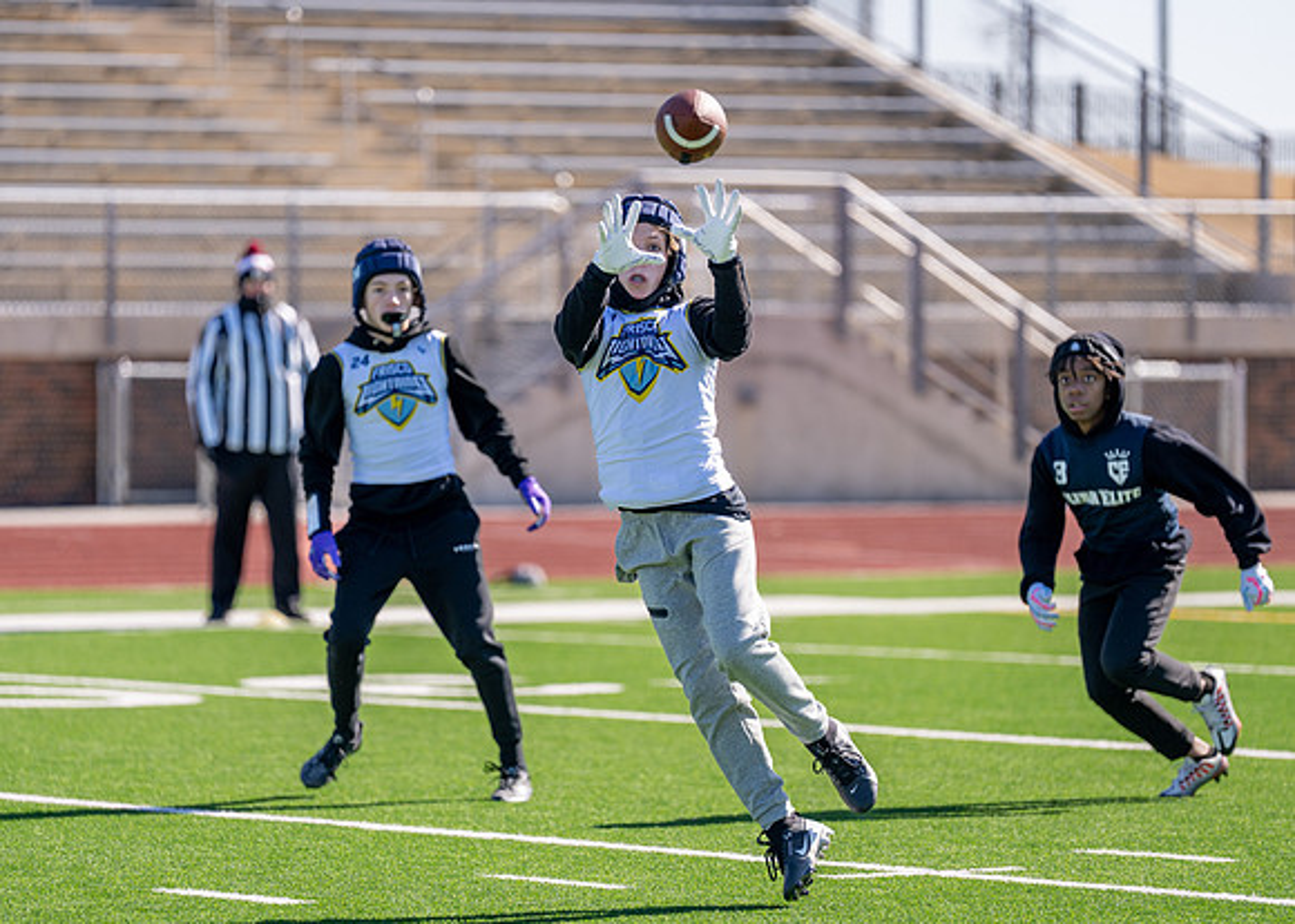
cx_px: 529
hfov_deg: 9.4
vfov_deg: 6.7
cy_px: 496
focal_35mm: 214
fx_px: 7867
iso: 100
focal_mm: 182
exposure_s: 1/1600
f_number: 2.8
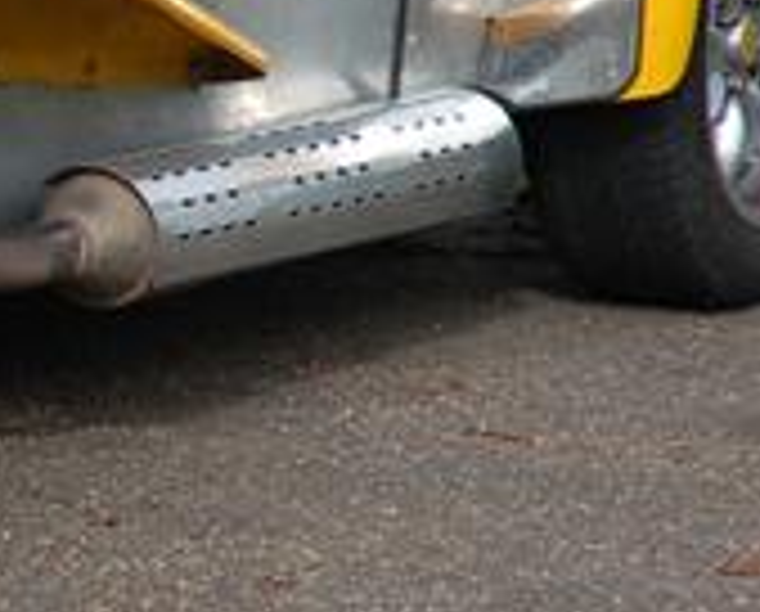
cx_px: -564
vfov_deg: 3.7
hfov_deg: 4.6
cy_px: 144
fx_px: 9446
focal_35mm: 419
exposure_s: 1/500
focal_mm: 70
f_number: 5.6
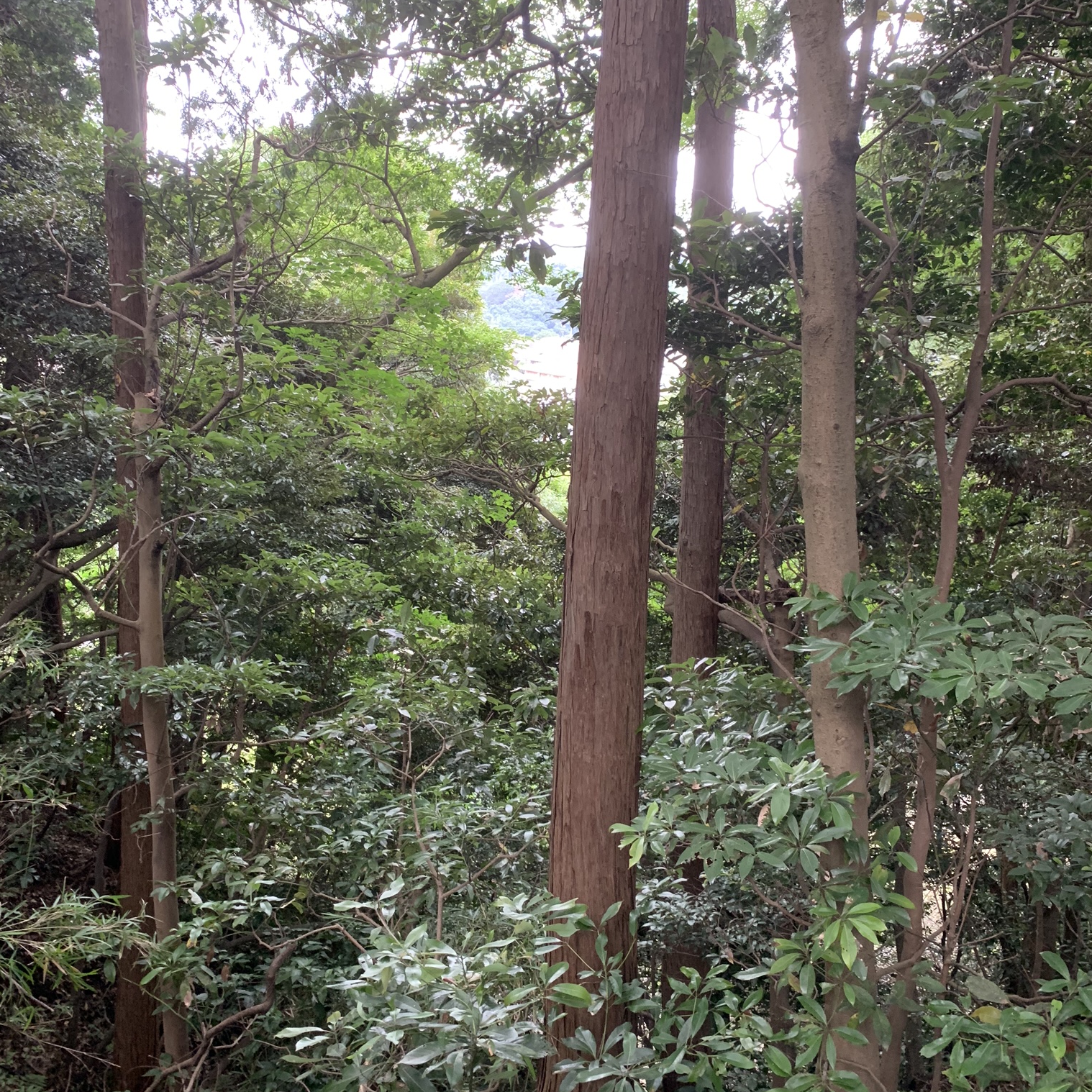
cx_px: 545
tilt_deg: -10.7
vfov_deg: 52.5
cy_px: 504
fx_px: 1106
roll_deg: -3.2
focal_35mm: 31
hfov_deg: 52.5
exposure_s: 1/60
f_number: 1.8
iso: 200
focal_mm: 4.25
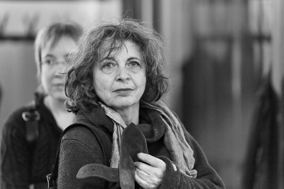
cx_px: 142
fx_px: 1577
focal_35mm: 200
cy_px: 94
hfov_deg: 10.3
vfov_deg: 6.9
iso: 6400
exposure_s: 1/250
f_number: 3.2
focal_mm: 200
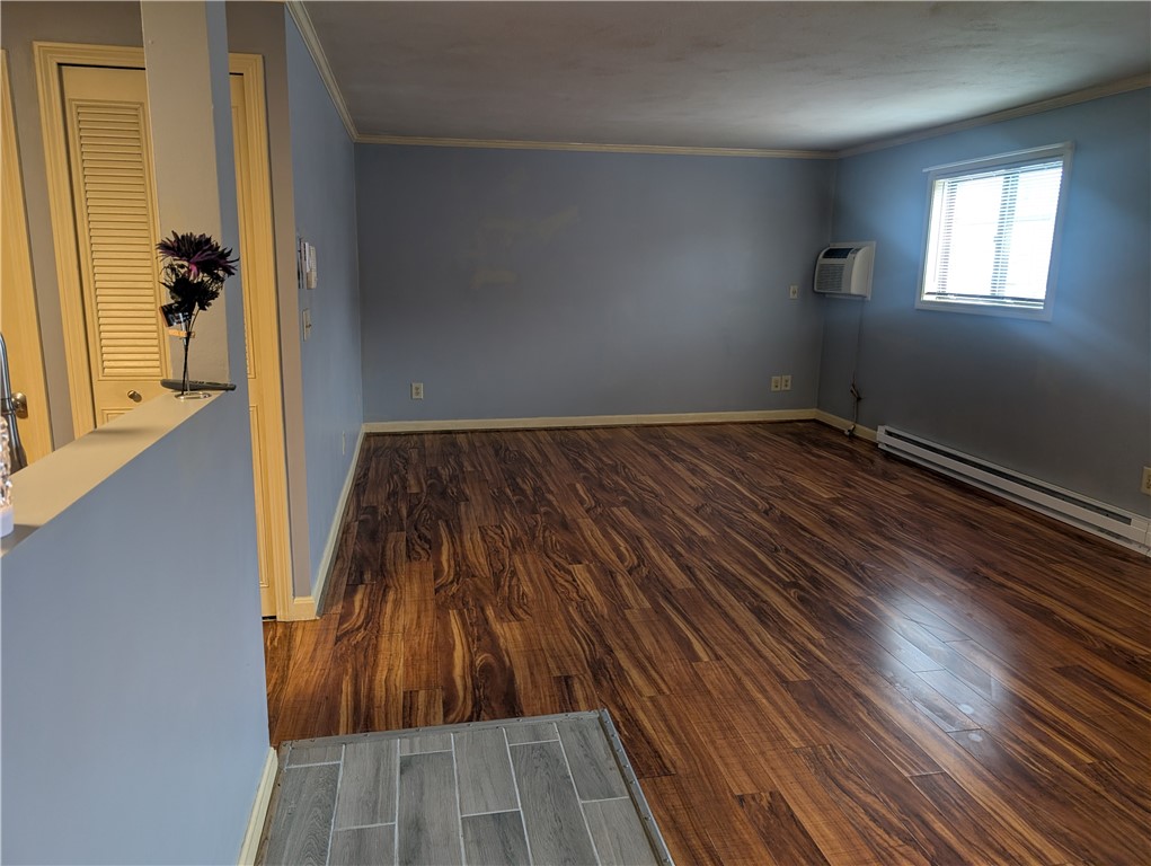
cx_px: 576
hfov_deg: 71.5
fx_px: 799
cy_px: 433
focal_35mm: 24
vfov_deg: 56.9
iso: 85
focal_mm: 6.9
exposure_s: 1/23.8
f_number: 1.68
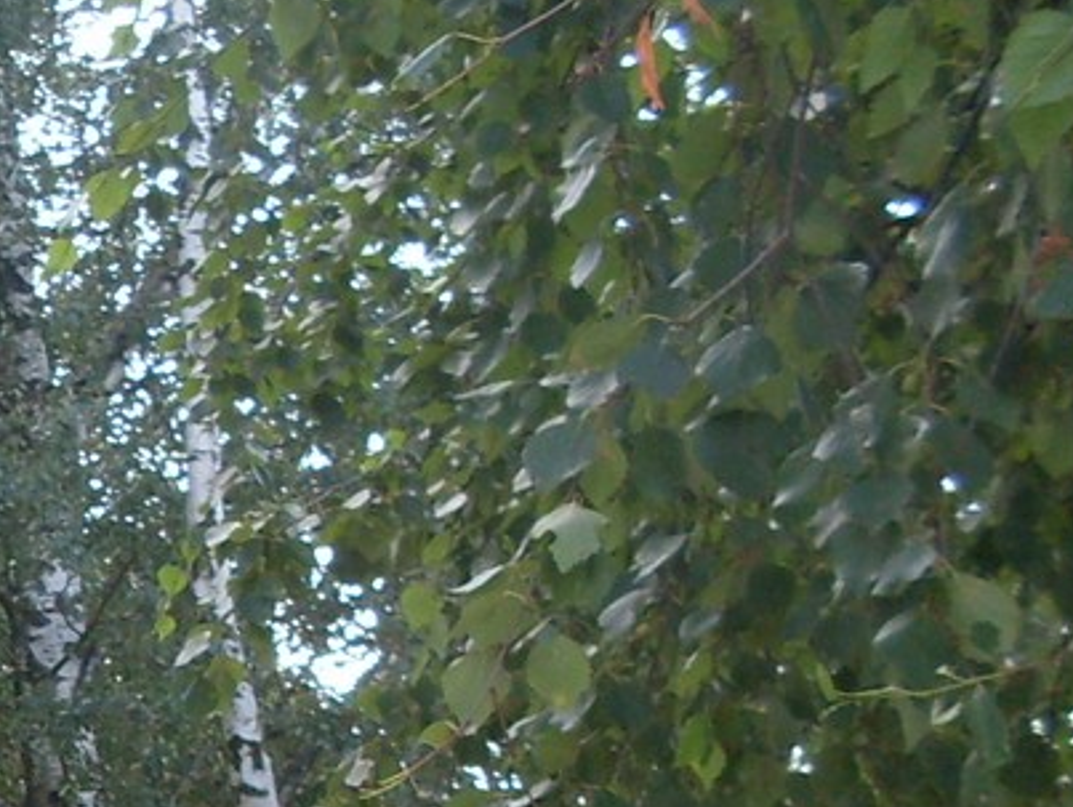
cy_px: 1328
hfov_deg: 13.4
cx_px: -736
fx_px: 4188
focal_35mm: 135
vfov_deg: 10.5
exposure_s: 1/90
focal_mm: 6.3
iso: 80
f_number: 2.8
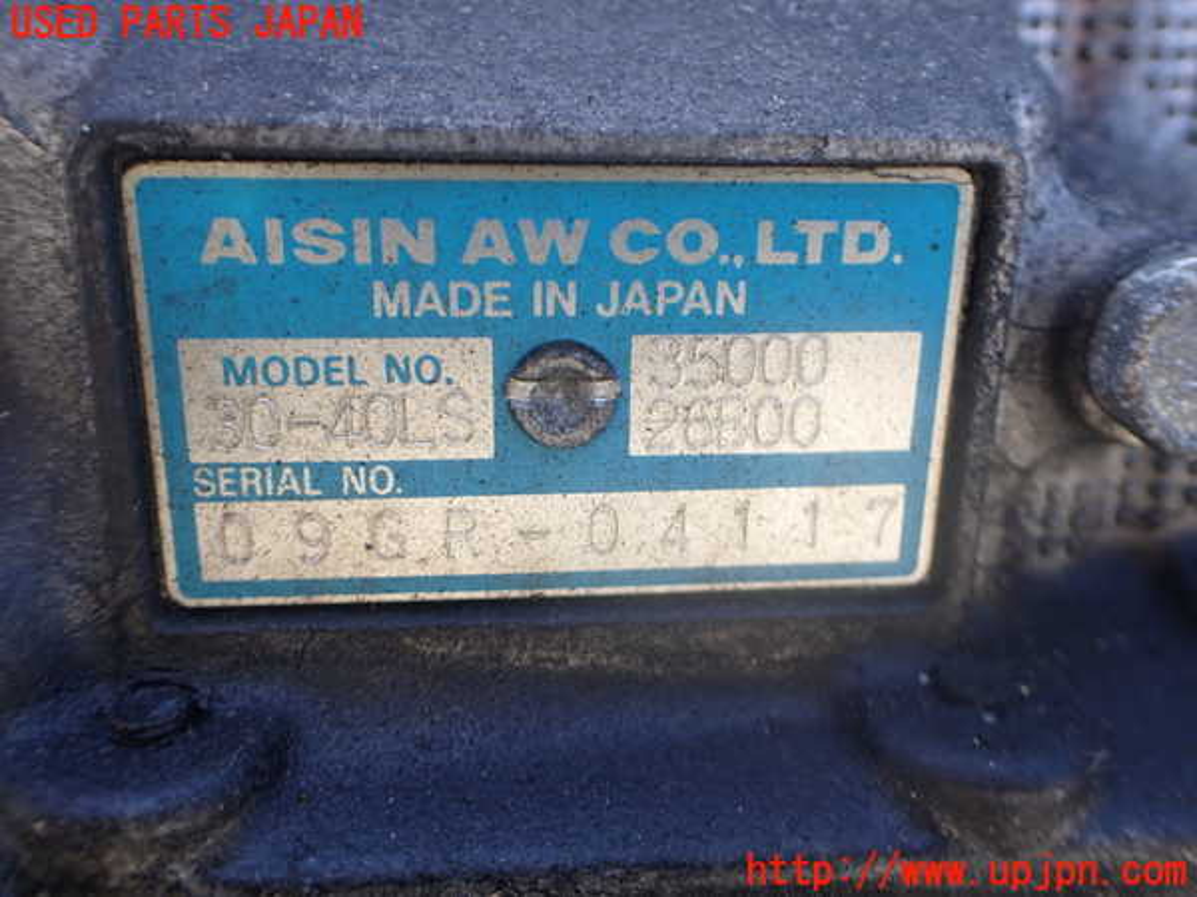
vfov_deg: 46.8
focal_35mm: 30
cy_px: 448
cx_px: 598
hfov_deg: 60.0
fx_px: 1037
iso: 125
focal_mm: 5.4
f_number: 2.3
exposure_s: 1/125
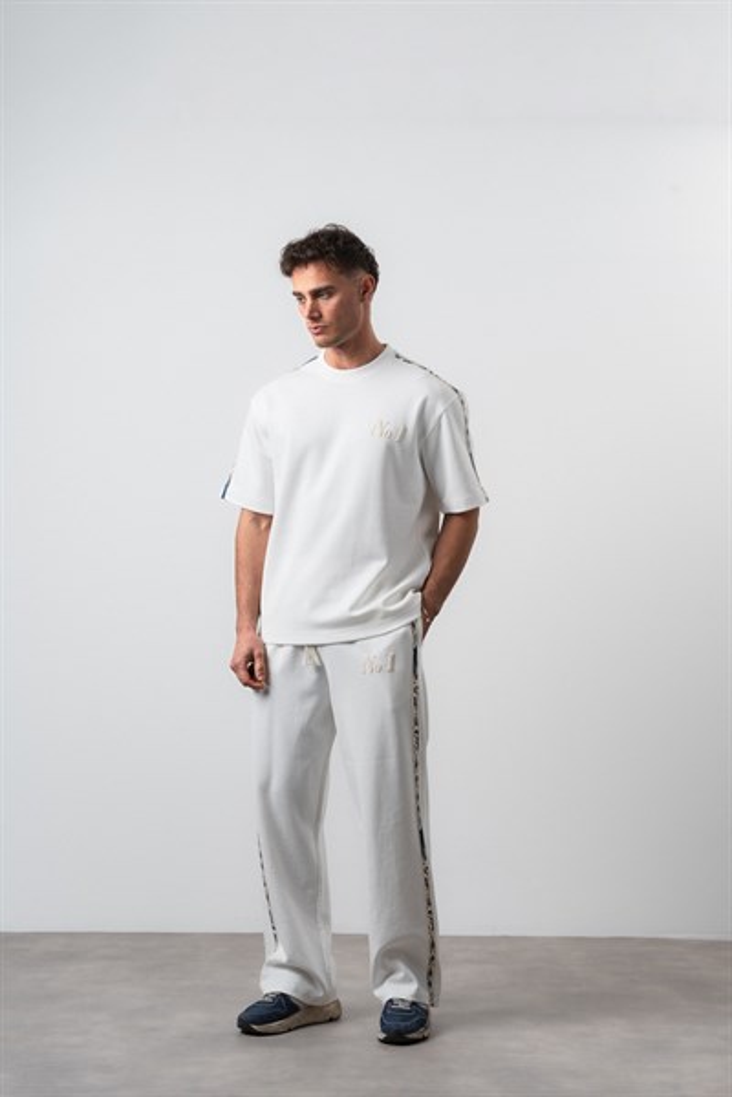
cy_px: 548
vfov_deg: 28.8
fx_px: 2135
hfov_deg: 19.5
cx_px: 366
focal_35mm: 70
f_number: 10
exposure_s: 1/125
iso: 100
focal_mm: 70
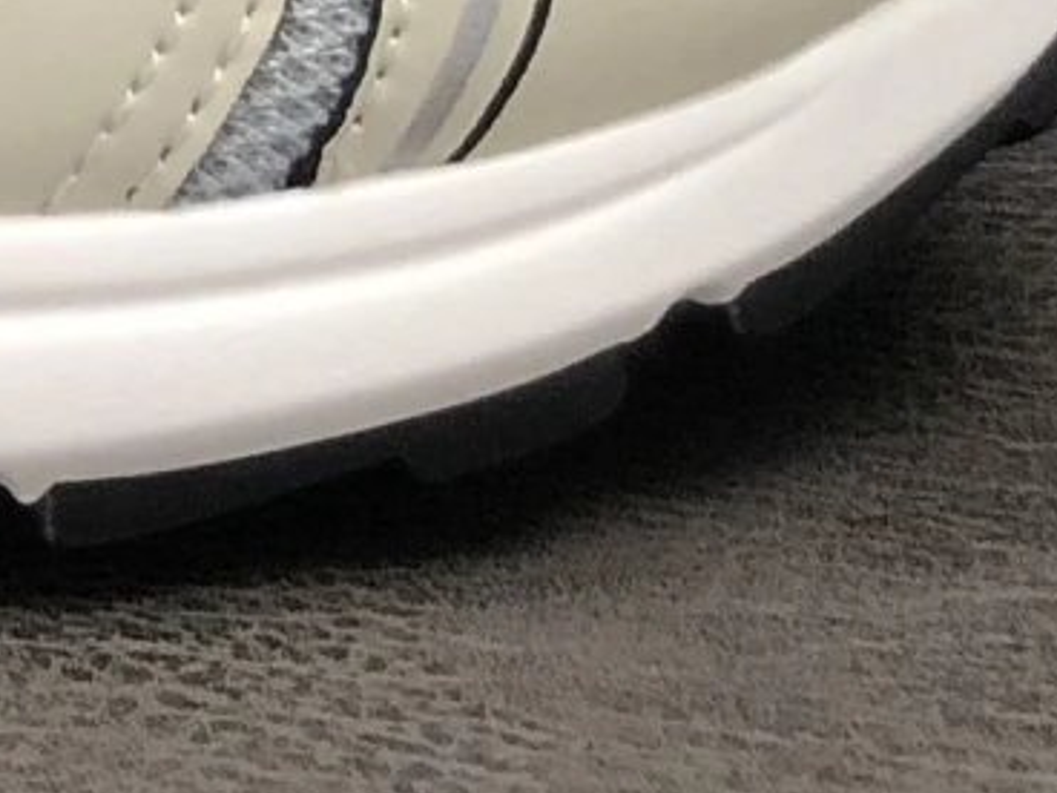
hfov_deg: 9.3
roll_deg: +0.5
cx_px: -1267
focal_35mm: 195
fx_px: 5954
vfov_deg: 6.8
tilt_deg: -4.3
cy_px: -1712
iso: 32
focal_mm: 4
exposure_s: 1/33
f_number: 1.8
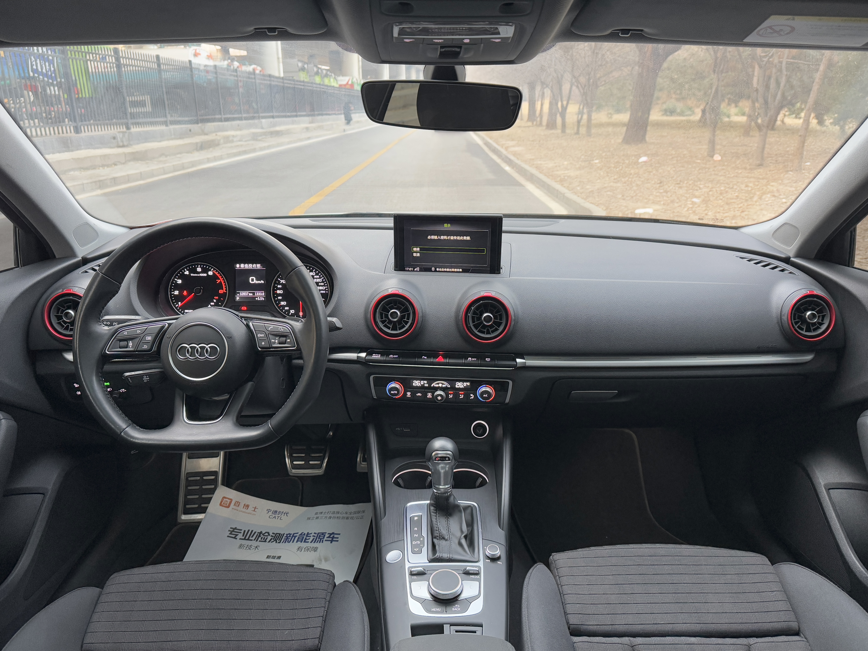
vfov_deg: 56.8
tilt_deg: -19.8
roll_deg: +0.7
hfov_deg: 71.6
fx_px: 602
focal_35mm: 24
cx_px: 434
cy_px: 326
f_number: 1.78
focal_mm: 6.76
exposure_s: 1/60
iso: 250
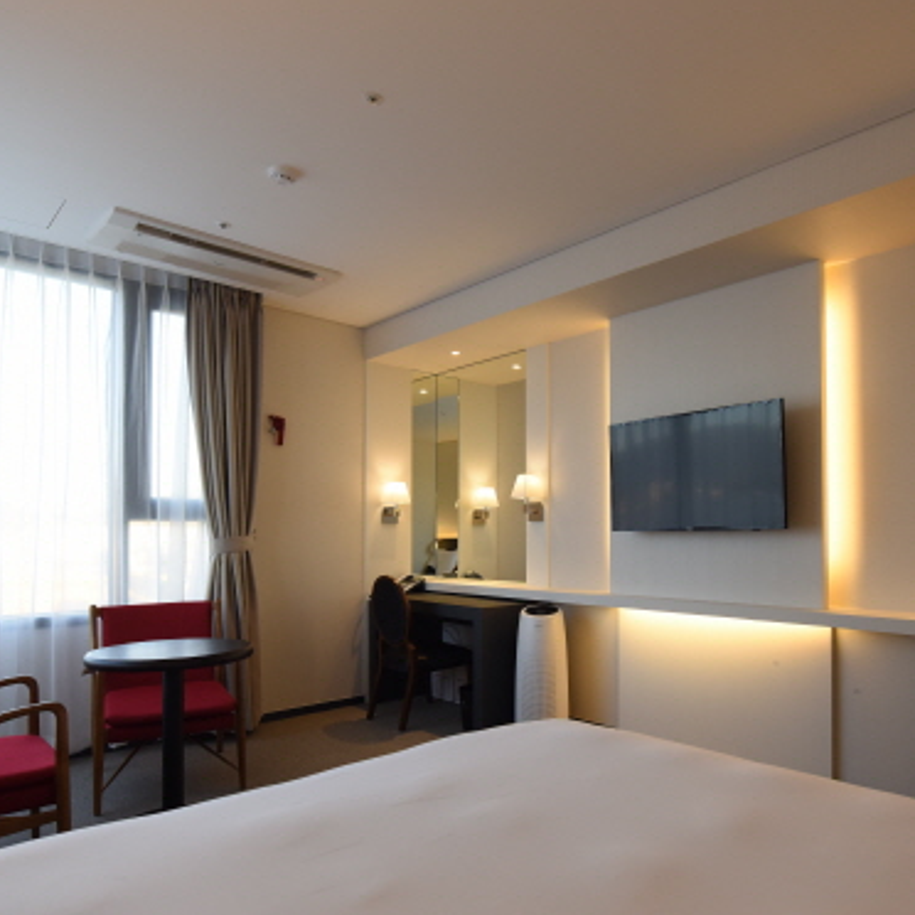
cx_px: 536
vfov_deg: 66.9
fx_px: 688
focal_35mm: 23
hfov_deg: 66.8
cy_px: 521
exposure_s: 1/125
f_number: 4
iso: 800
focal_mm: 14
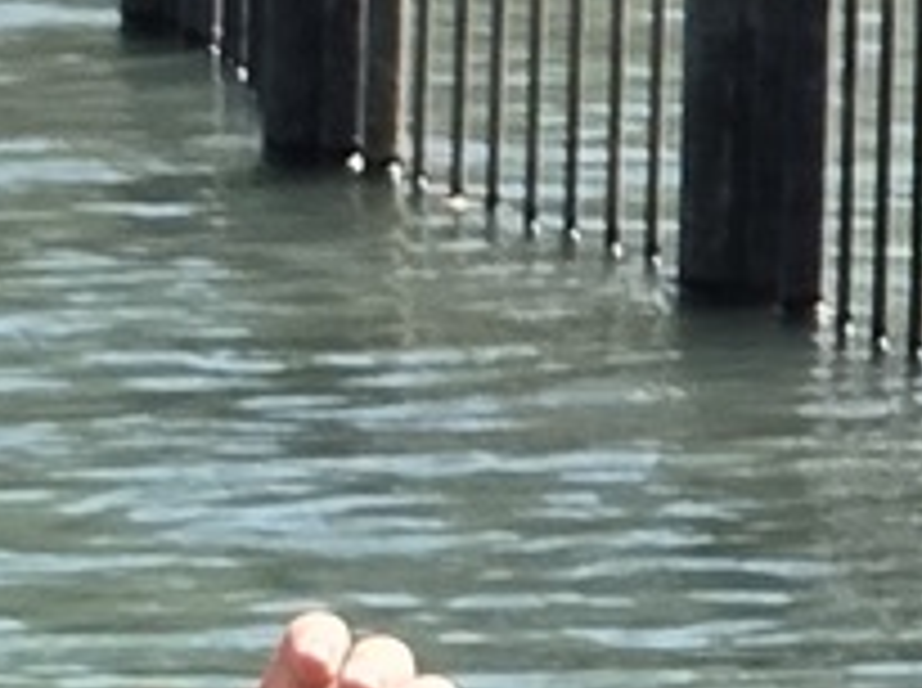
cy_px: 2075
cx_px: -1763
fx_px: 22414
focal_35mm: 843
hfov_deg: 2.3
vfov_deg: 1.7
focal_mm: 18.6
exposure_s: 1/636
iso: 64
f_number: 3.4
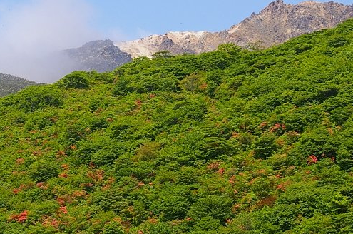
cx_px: 116
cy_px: 132
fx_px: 1495
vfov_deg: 8.9
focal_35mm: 153
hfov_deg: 13.4
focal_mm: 63
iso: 200
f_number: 9
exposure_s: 1/400
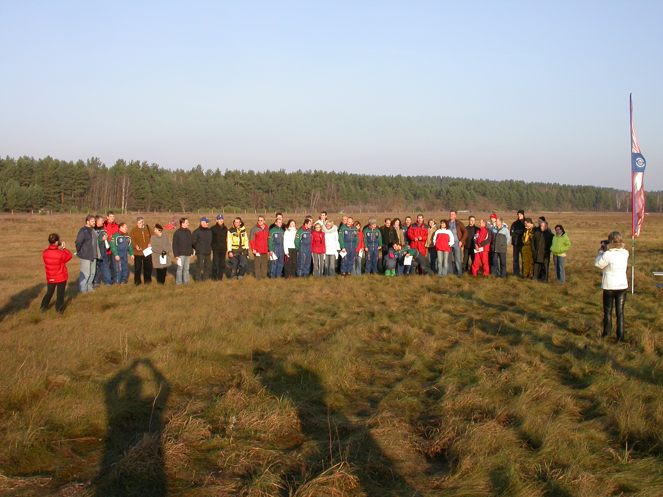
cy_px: 248
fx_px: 728
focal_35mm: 38
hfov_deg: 49.0
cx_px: 332
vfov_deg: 37.7
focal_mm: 7.85
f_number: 6.7
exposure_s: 1/226
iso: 100
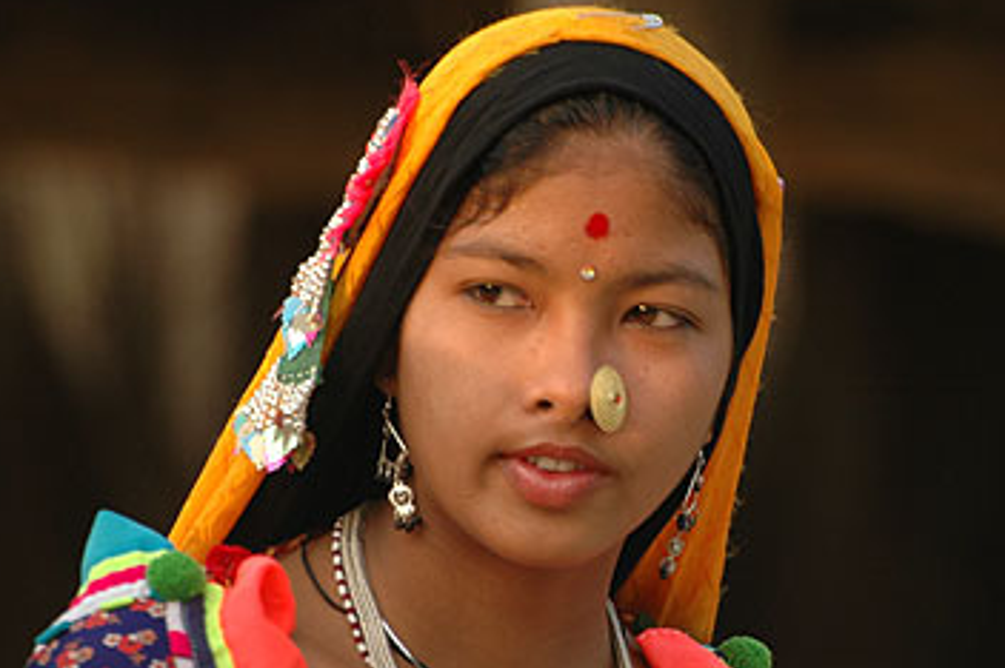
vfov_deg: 2.4
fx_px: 16065
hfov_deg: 3.6
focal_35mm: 576
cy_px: 390
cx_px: 597
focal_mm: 300
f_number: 5.6
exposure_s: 1/100
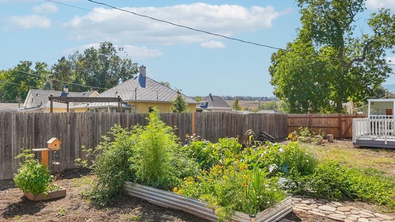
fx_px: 262
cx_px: 187
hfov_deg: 74.0
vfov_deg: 46.0
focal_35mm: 25
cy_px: 108
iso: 800
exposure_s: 1/500
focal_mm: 10
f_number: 8
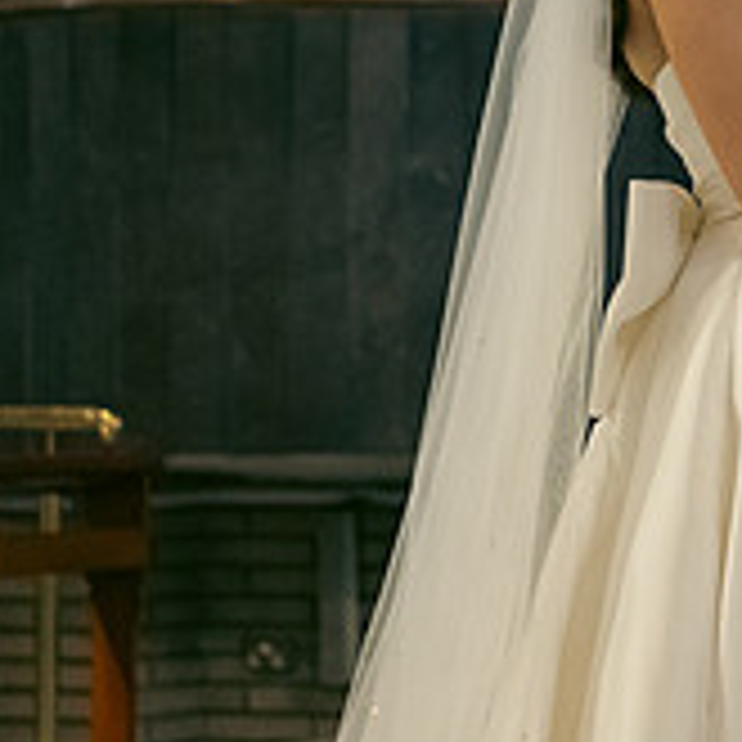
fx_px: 4486
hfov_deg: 9.3
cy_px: -20
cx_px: 998
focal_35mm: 185
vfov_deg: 9.4
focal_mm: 62
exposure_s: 1/160
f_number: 3.5
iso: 1000
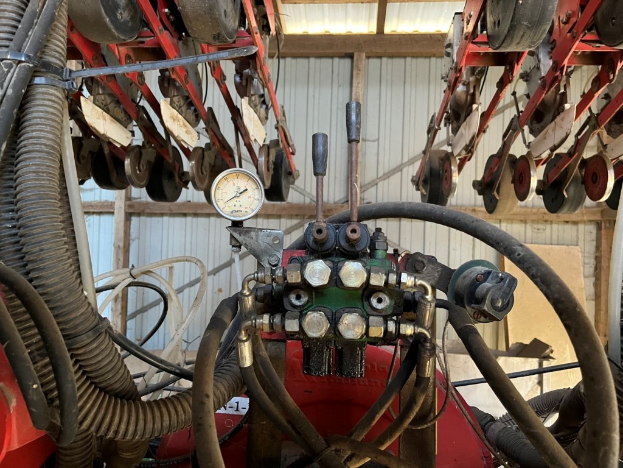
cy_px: 234
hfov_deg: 67.3
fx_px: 468
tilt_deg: +0.6
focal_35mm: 26
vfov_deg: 53.1
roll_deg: -1.7
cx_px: 312
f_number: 1.6
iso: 640
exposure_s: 1/35
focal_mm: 5.1
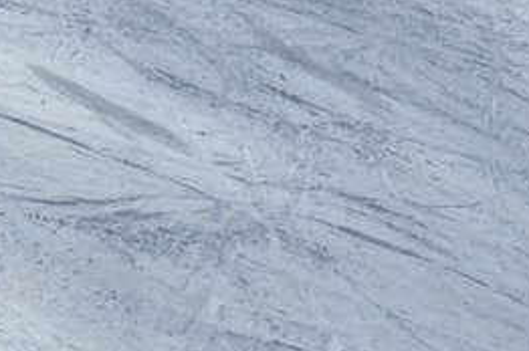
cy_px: -422
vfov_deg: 7.7
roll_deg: +5.1
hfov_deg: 12.2
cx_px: 363
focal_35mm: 168
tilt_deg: +6.3
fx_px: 2466
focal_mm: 4.12
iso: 50
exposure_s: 1/6803
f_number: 2.4
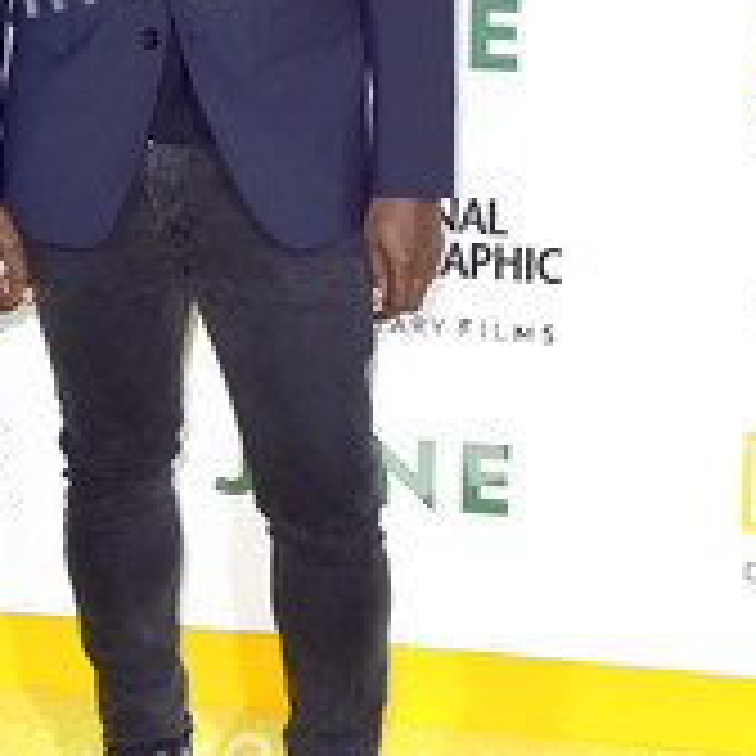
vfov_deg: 16.5
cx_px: 191
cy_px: 166
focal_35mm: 105
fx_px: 2594
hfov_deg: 16.5
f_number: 6.3
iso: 500
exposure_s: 1/320
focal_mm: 52
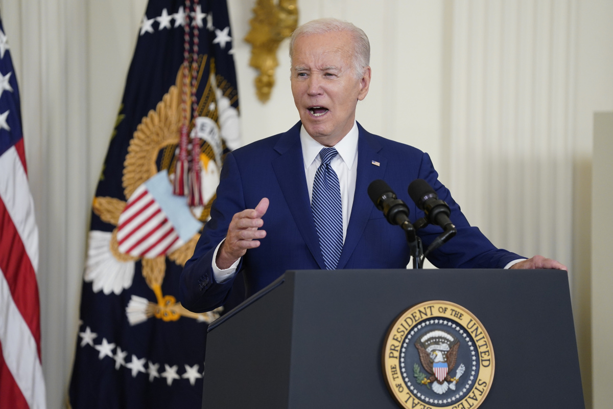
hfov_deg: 10.3
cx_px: 306
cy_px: 204
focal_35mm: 200
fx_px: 3405
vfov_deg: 6.9
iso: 2000
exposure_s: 1/250
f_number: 2.8
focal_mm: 200
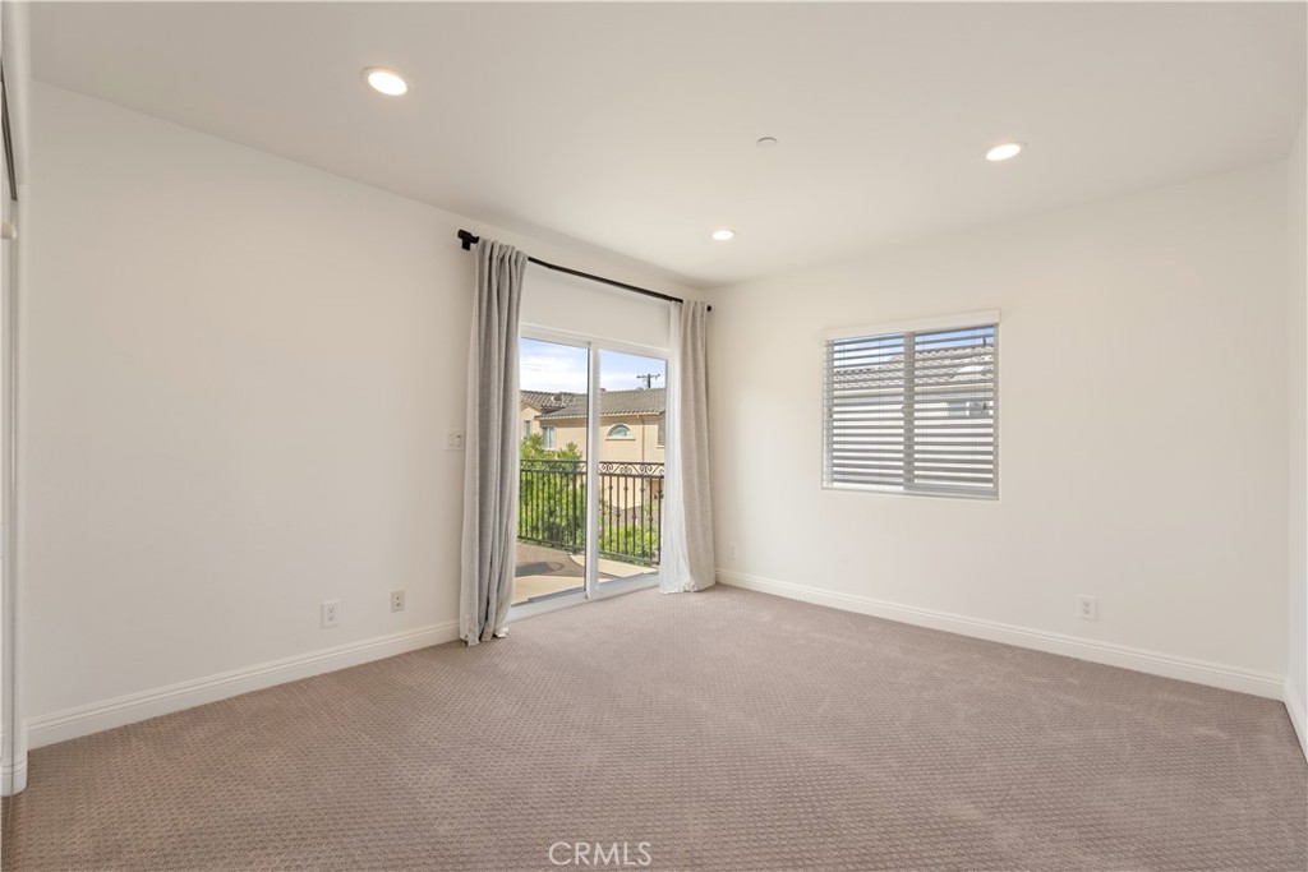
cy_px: 436
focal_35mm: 16
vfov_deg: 73.8
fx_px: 581
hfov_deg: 96.7
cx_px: 654
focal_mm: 16
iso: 800
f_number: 9
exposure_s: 1/50
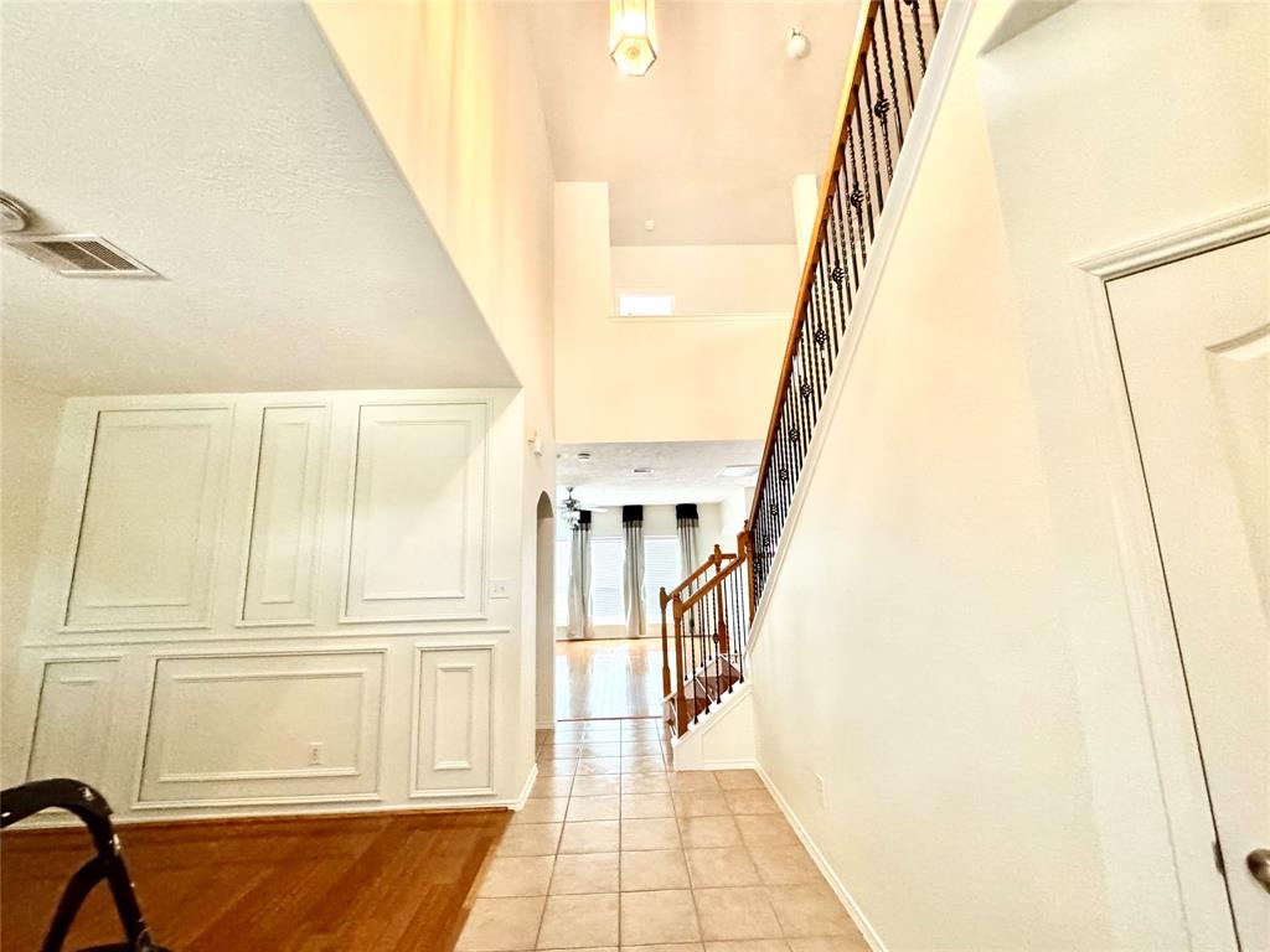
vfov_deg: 85.7
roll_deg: +1.9
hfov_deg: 102.1
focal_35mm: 14
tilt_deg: +9.5
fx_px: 514
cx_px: 635
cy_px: 476
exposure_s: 1/60
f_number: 2.2
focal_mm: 2.22
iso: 640
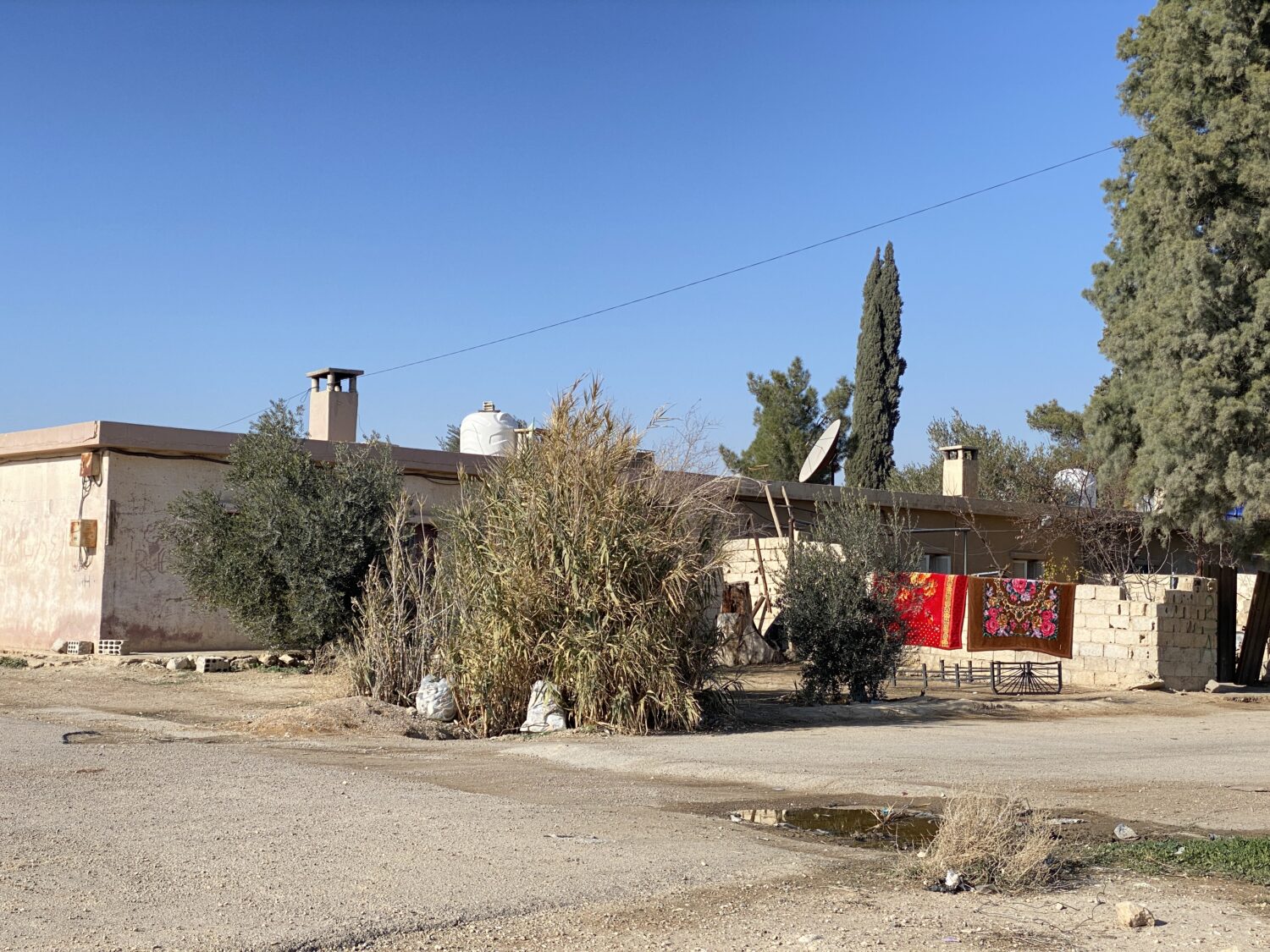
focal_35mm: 52
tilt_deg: +4.5
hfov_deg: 36.8
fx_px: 1908
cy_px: 476
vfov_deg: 28.0
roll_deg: -2.0
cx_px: 635
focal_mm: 6
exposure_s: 1/1170
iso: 20
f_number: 2
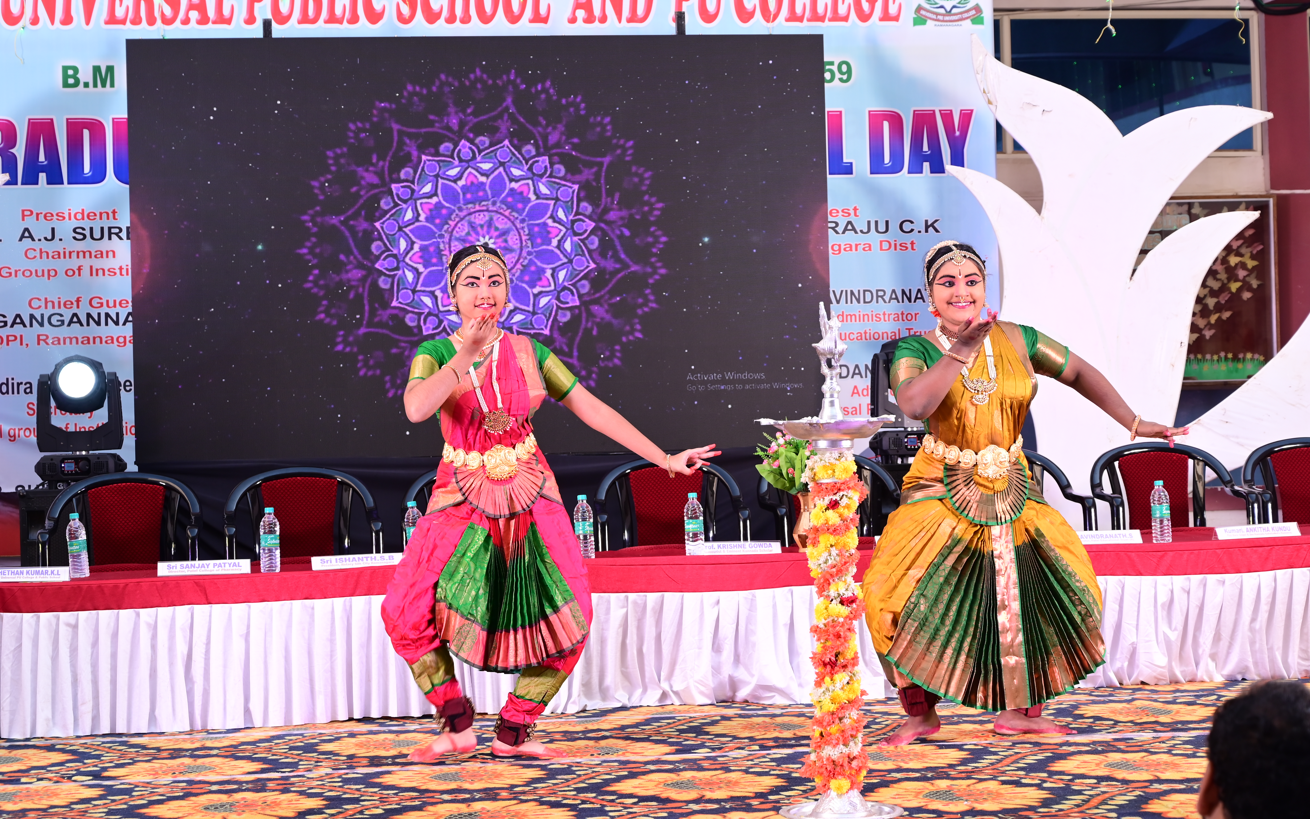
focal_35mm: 66
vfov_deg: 19.7
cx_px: 663
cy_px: 400
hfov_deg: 31.1
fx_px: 2356
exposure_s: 1/125
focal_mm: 64
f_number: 6.3
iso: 320
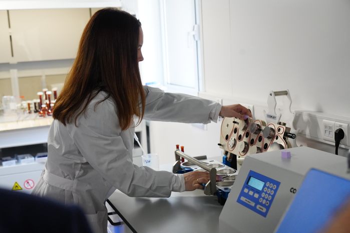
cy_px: 116
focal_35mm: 49
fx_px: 476
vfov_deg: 27.5
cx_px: 175
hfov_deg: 40.3
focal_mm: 49
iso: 4000
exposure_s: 1/320
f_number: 4.5
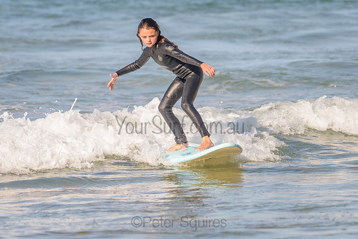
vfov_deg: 2.2
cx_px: 177
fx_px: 6101
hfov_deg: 3.4
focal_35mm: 613
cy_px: 93
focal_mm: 500
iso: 200
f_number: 5.6
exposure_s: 1/2000
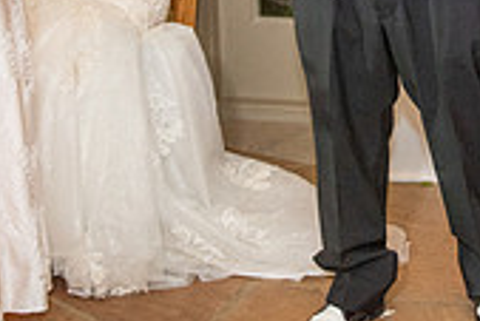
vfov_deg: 12.0
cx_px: 471
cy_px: -149
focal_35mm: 110
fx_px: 1468
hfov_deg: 18.1
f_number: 2.8
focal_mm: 32
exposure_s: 1/125
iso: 1250
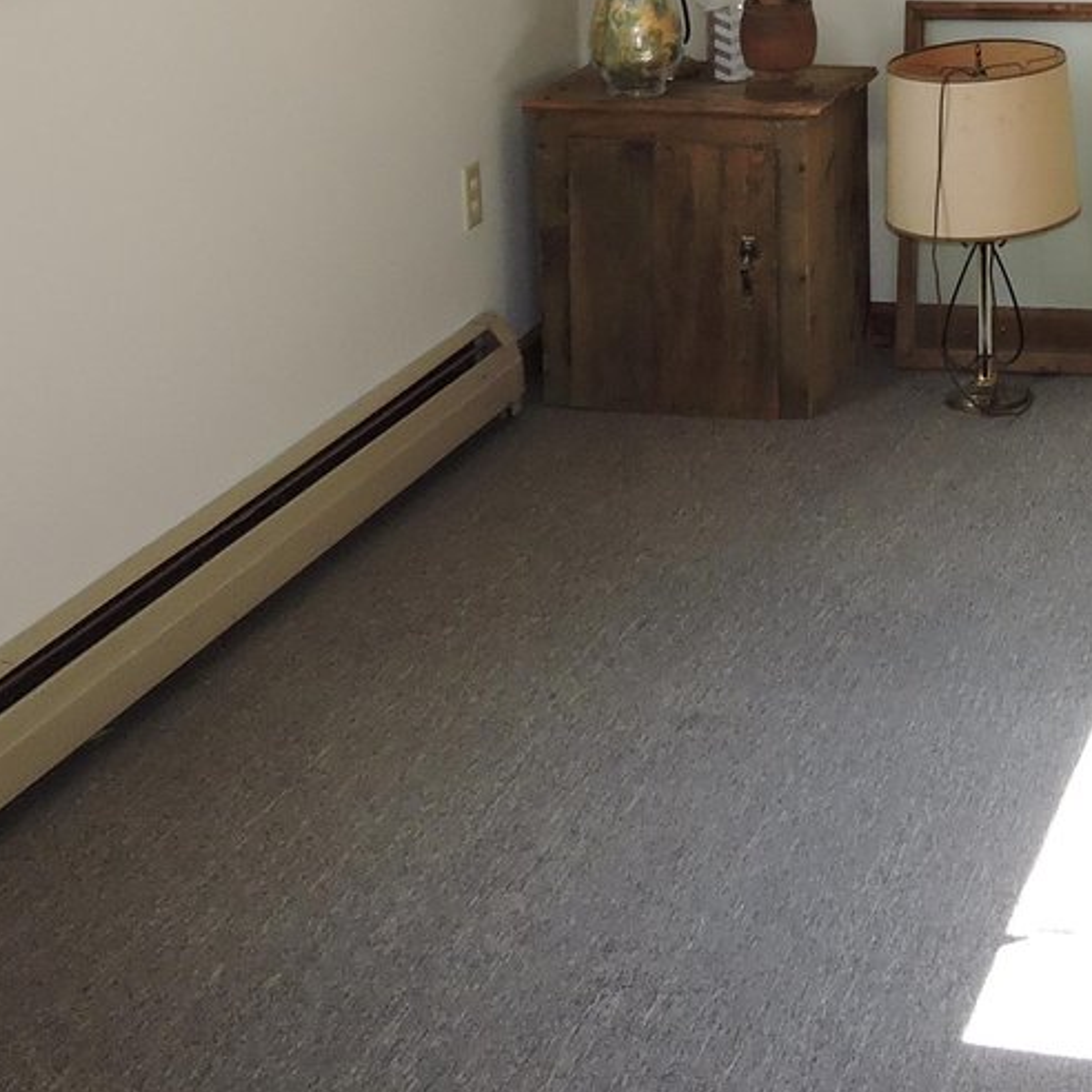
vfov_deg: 23.0
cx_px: 1154
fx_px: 2463
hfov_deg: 23.7
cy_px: -202
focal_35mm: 69
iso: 200
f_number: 3.3
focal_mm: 4.3
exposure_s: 1/40
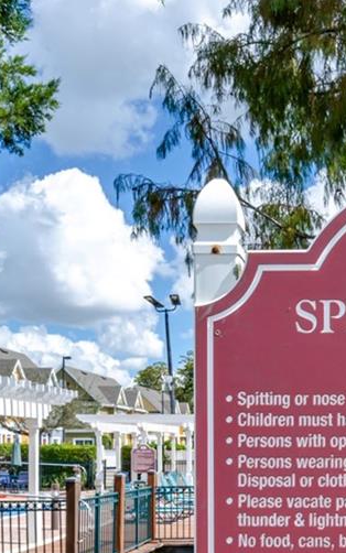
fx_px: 809
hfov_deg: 23.2
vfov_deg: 36.4
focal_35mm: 54
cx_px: 342
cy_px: 445
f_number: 8
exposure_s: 1/100
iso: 100
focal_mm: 11
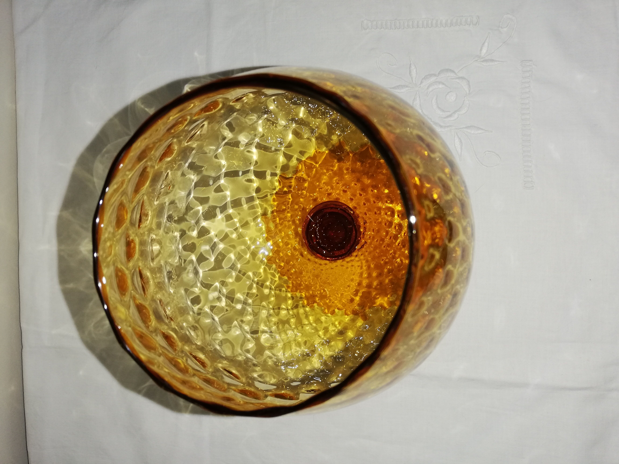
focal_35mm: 26
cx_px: 310
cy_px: 232
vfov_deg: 53.1
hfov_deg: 67.3
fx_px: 465
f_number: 2.2
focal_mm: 3.81
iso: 100
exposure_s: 1/50
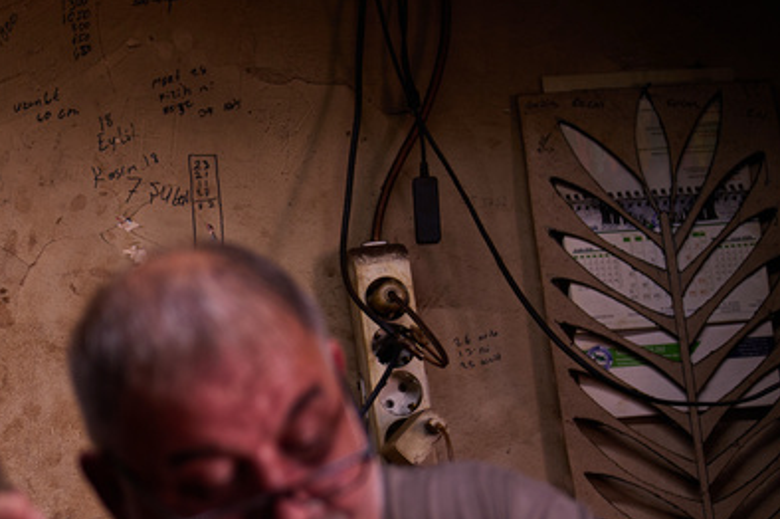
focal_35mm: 130
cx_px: 65
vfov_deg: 10.5
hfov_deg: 15.6
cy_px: 349
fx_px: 2814
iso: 100
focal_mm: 50
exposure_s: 1/800
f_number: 1.2
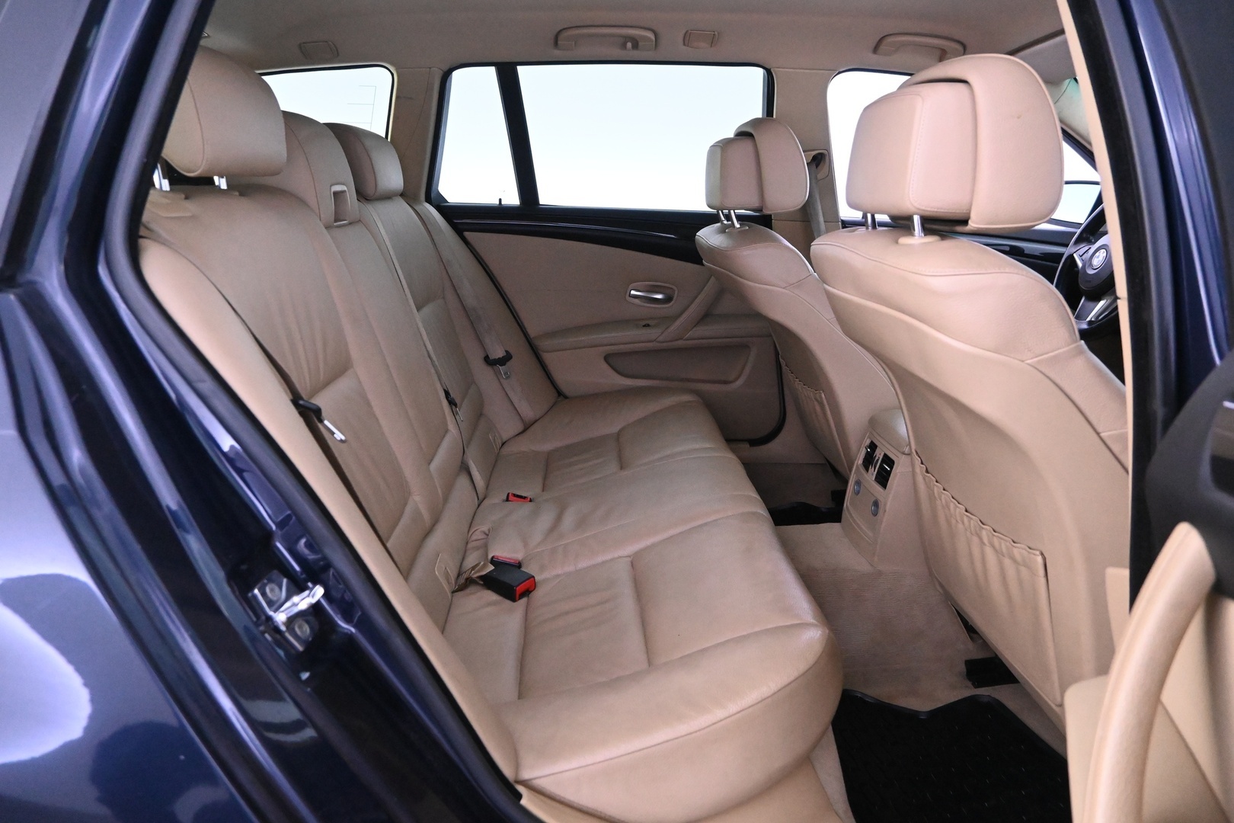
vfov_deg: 53.1
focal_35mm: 24
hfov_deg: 73.7
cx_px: 617
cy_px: 412
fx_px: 823
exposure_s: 1/50
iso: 6400
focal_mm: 16
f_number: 4
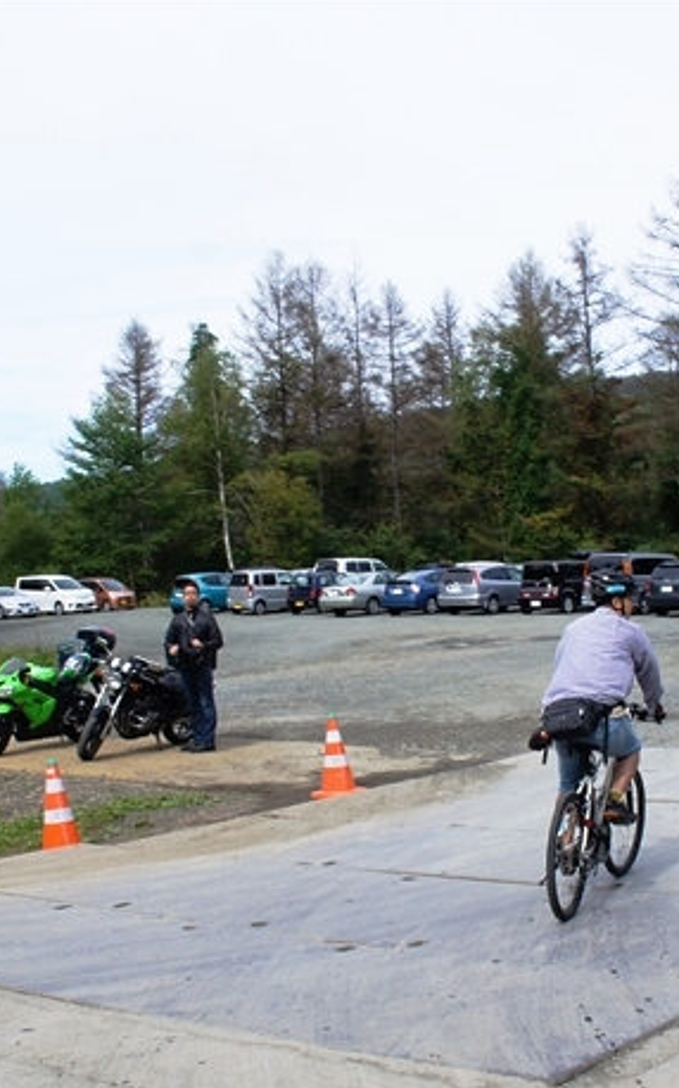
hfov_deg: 26.8
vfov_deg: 41.7
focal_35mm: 48
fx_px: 1422
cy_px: 622
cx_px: 404
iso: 200
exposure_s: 1/160
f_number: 13
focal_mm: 18
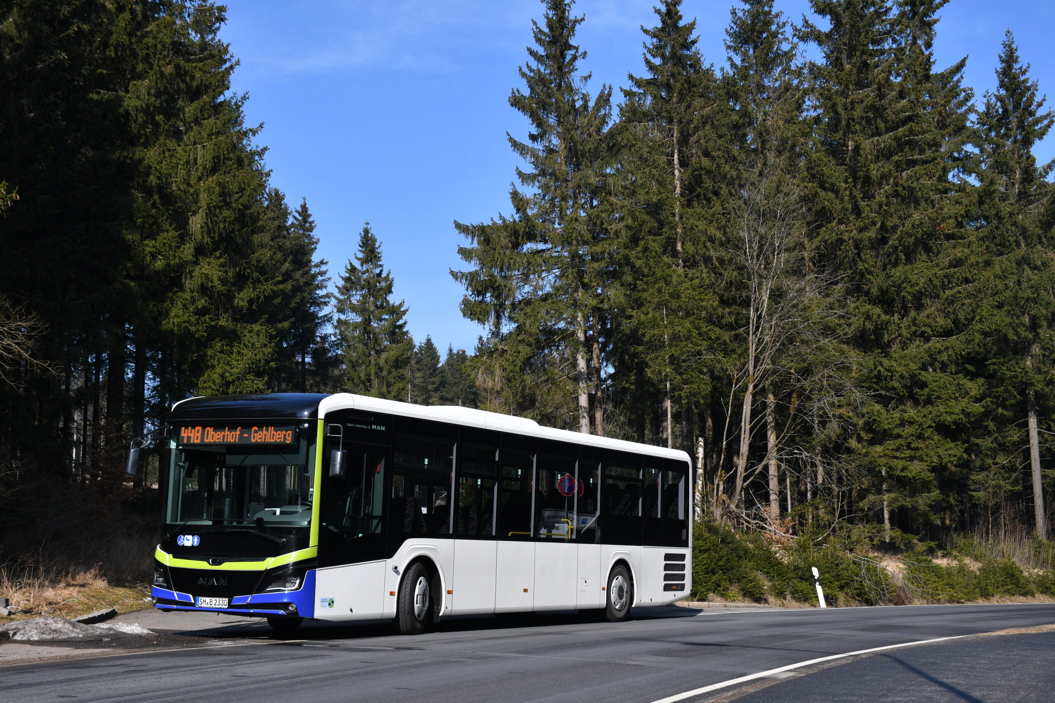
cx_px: 528
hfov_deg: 38.9
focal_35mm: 51
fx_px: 1495
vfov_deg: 26.5
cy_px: 352
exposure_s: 1/1600
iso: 400
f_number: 7.1
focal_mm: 34
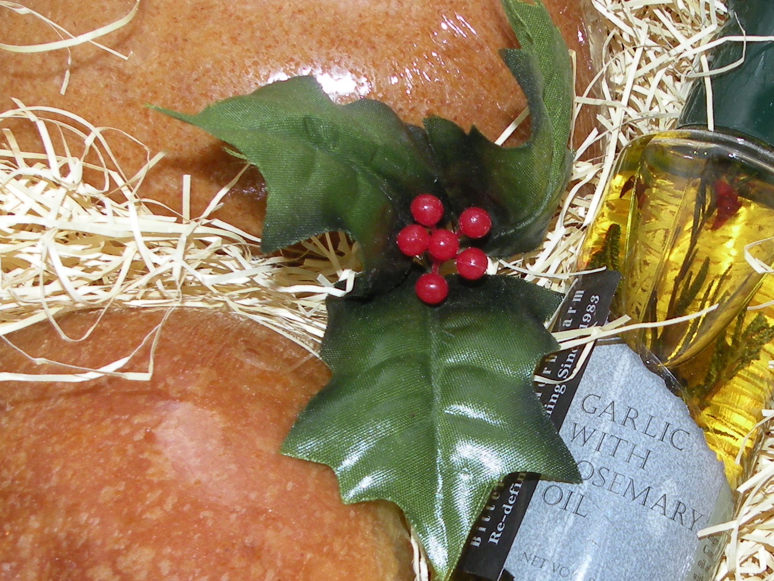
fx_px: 1498
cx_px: 673
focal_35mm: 67
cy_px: 422
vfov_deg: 21.8
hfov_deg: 28.0
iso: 64
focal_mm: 4.7
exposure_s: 1/30
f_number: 2.8
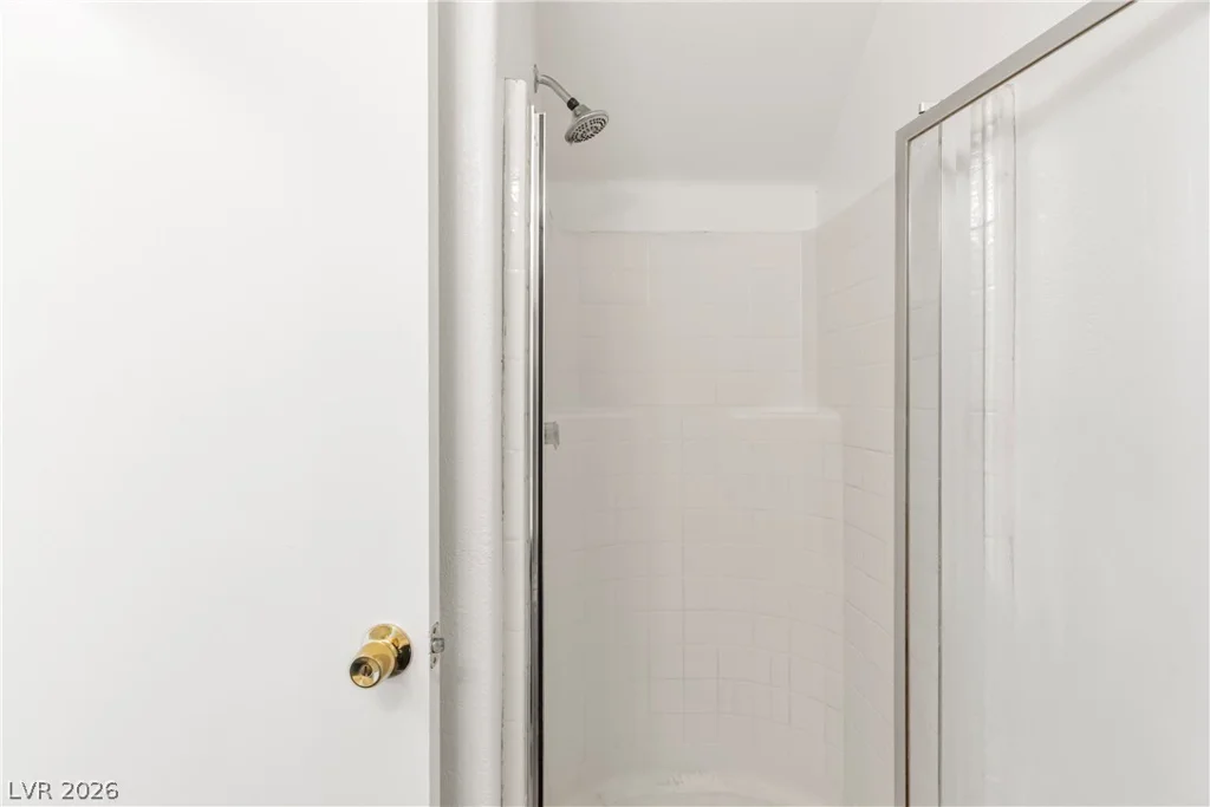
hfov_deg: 93.3
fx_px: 571
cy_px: 404
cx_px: 605
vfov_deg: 70.5
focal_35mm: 17
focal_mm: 17
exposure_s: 1.3
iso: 400
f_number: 8
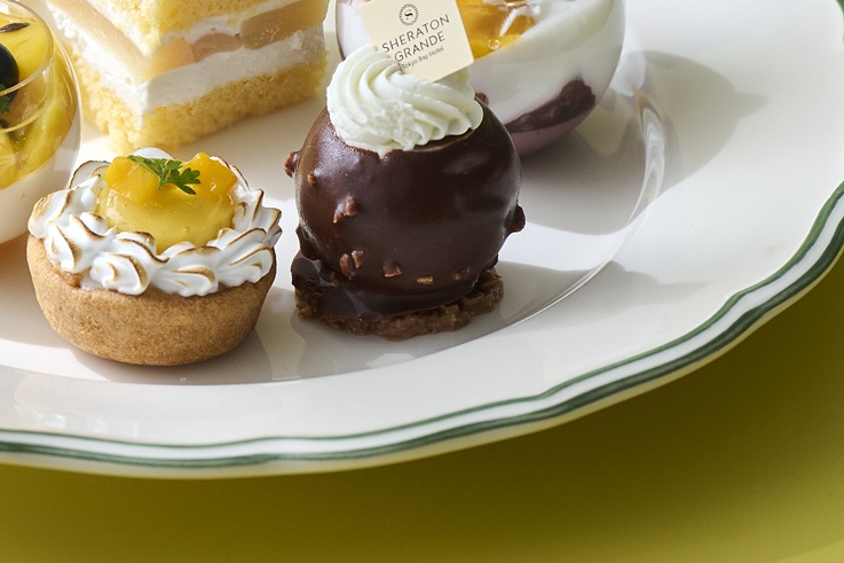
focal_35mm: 380
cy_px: -157
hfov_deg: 5.4
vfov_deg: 3.6
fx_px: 8906
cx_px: 66
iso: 500
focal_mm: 140
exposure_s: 1/160
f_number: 7.1
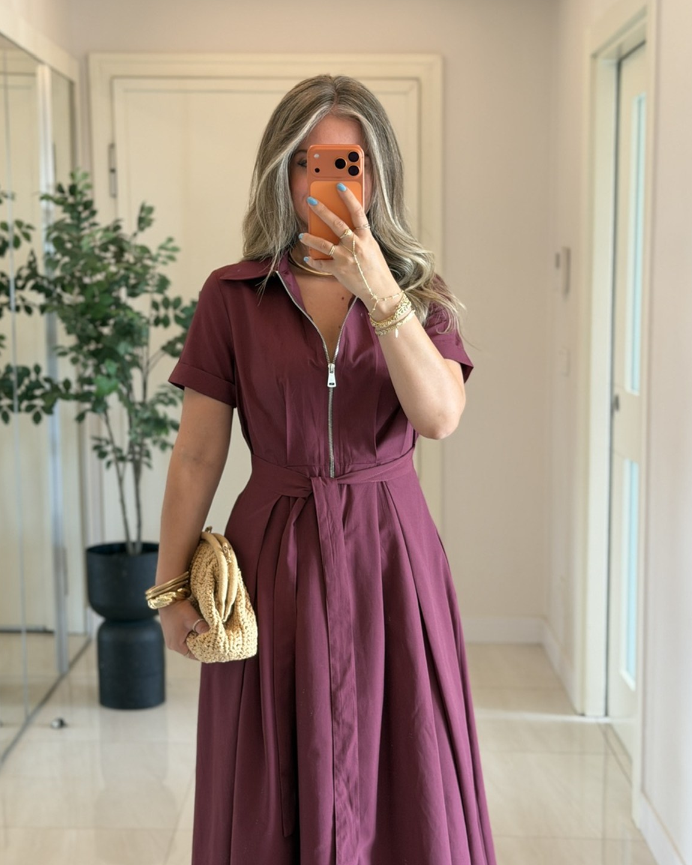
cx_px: 345
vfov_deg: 36.0
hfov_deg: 29.1
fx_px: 1332
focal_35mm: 52
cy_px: 447
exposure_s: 1/60
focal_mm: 6.76
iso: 160
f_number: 1.78
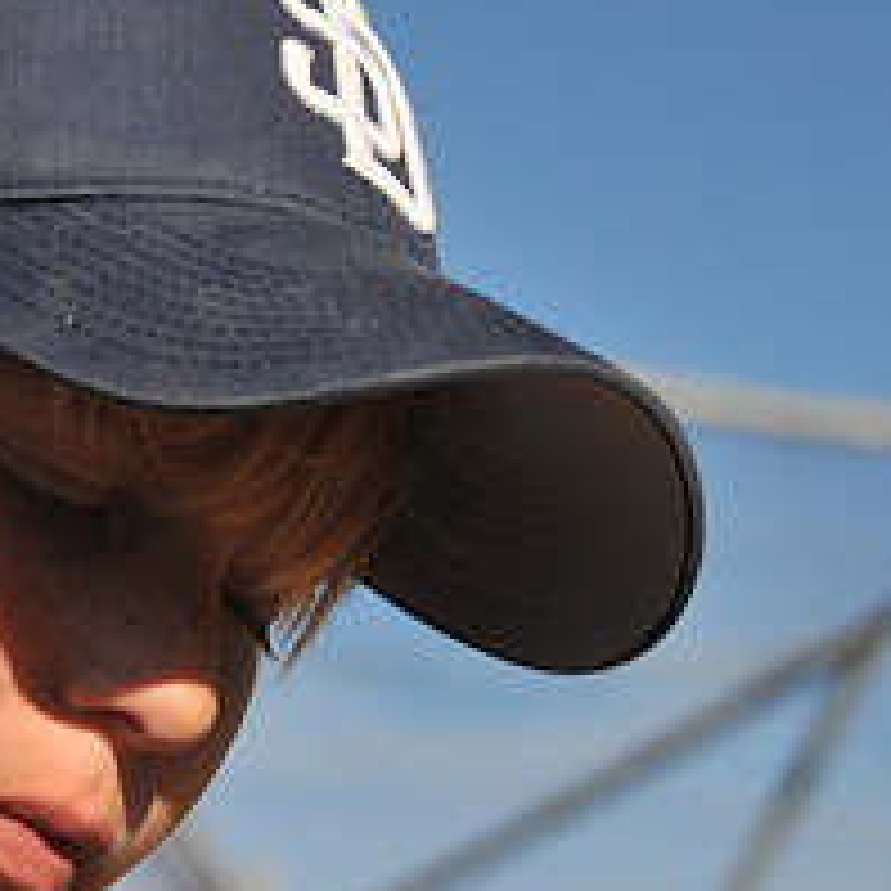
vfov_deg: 9.0
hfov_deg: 9.0
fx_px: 5649
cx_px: -45
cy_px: 484
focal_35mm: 194
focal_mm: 52
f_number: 5.6
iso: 200
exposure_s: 1/500
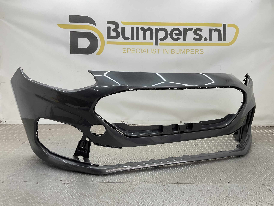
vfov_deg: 48.2
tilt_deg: -9.4
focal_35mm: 29
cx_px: 137
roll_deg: -3.3
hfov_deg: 61.7
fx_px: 230
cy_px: 103
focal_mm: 3
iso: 20
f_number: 1.8
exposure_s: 1/100
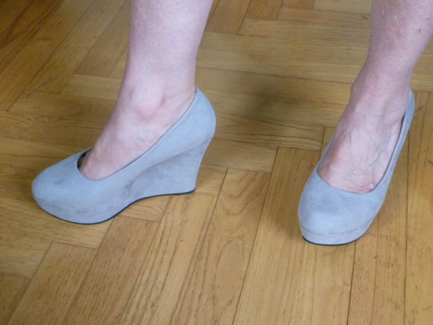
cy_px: 162
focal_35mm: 50
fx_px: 625
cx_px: 216
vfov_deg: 29.1
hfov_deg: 38.2
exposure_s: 1/20
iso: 400
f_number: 3.9
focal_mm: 9
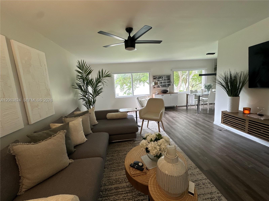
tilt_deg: -6.9
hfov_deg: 102.1
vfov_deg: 85.7
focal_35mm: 14
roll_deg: +2.9
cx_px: 134
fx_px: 109
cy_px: 100
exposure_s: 1/120
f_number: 2.2
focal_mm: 2.22
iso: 250
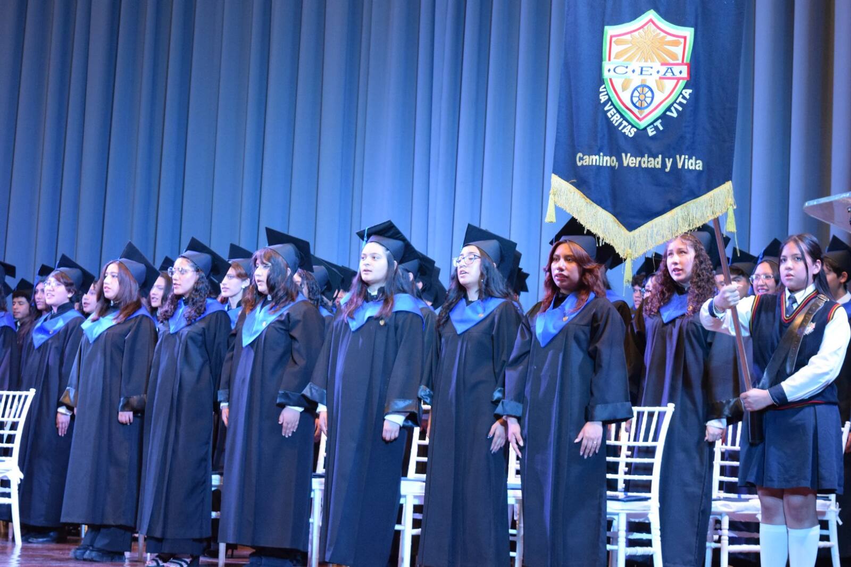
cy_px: 284
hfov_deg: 26.0
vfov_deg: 17.5
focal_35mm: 78
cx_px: 426
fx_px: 1844
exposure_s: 1/60
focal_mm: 52
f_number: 5.6
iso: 3600
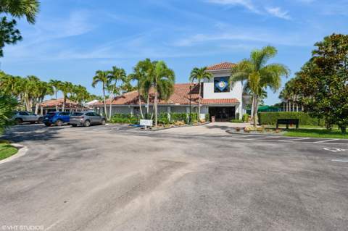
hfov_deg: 84.0
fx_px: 193
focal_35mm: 20
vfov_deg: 61.8
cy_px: 116
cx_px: 174
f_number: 8
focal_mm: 20
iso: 160
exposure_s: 1/640
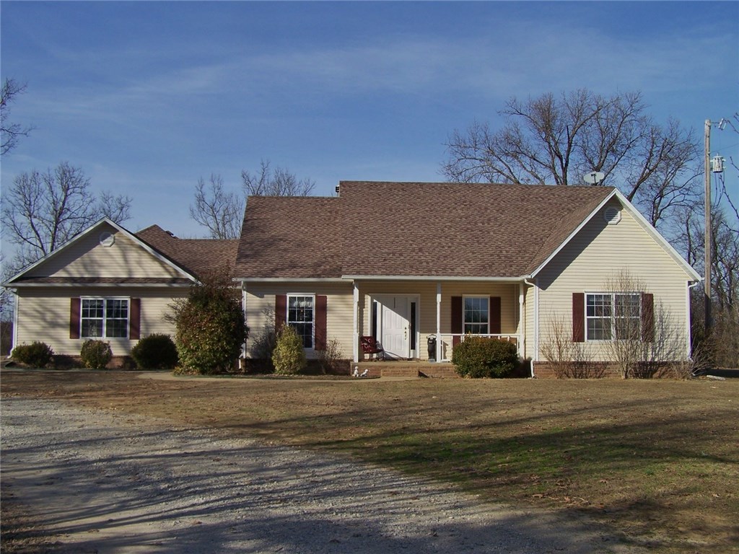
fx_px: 811
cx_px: 370
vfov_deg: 37.7
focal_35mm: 38
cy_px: 277
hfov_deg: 49.0
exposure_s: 1/640
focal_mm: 6.3
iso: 64
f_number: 4
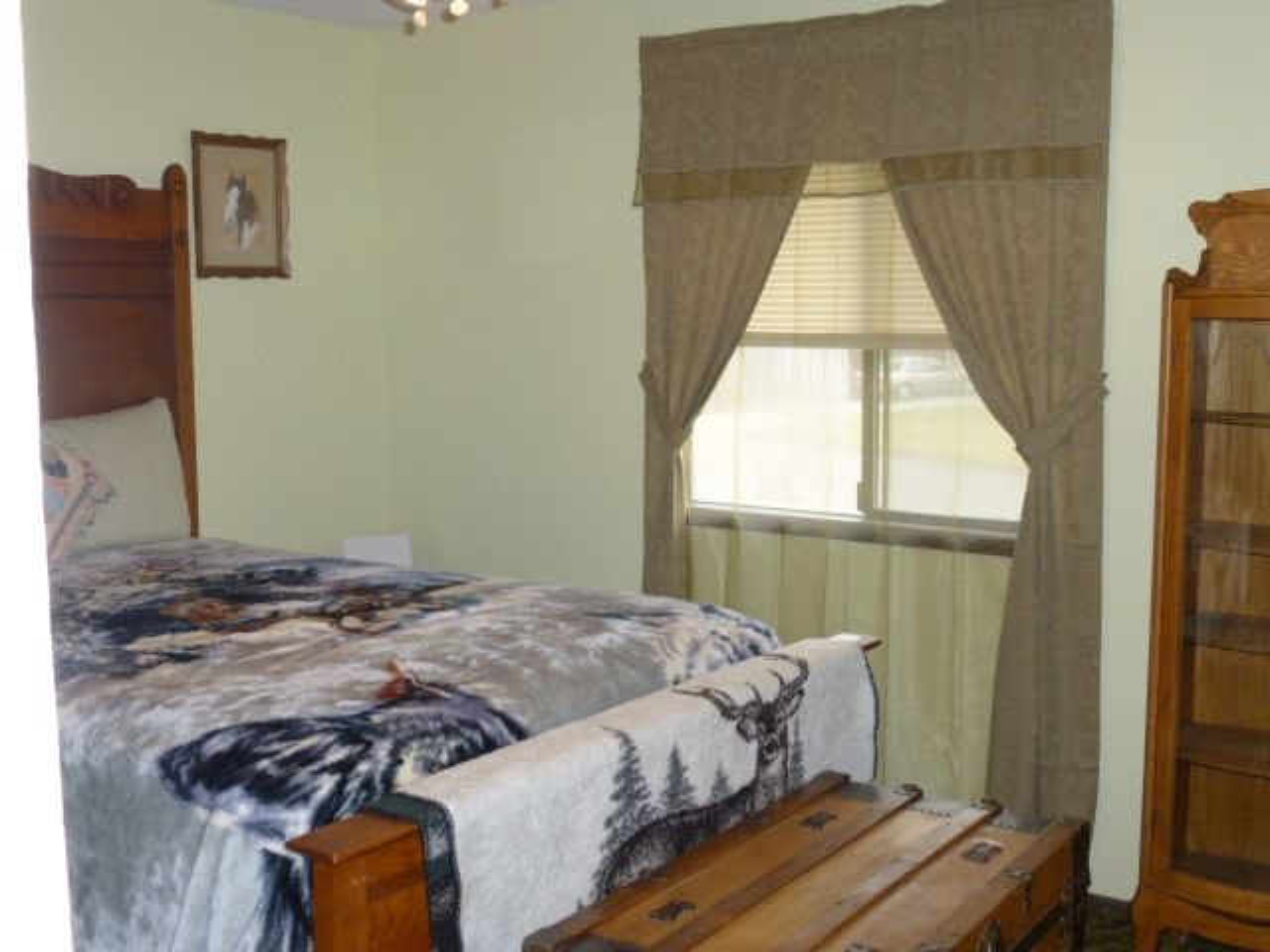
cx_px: 635
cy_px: 476
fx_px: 1431
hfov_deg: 47.9
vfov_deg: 36.8
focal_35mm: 39
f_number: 3.9
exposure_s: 1/60
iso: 320
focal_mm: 6.9
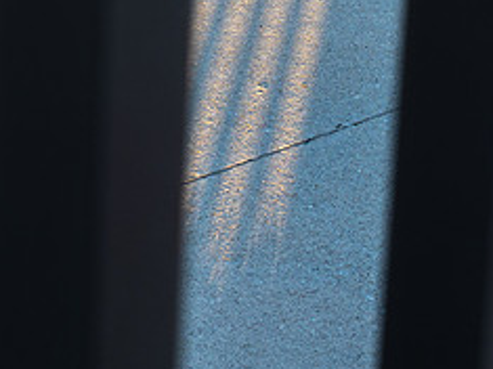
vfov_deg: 8.6
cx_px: 25
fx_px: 2420
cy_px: -57
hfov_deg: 11.5
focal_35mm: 170
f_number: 8
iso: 320
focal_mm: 34
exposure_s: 1/80
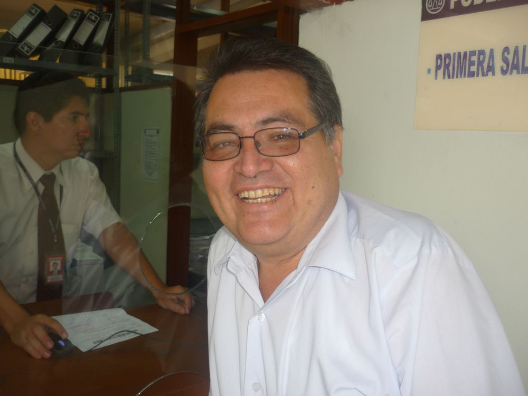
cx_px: 264
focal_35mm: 33
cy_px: 198
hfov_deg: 55.4
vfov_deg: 42.9
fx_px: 503
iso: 100
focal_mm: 5.5
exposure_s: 1/30
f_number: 2.8
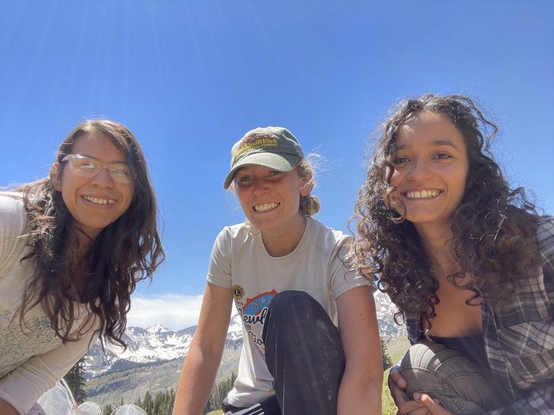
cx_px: 277
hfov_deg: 73.9
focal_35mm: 23
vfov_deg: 58.9
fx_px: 368
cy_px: 208
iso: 25
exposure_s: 1/320
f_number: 2.2
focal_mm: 2.71
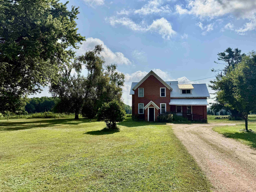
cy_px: 96
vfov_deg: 56.8
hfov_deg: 71.6
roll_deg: -0.4
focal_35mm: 24
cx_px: 128
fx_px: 177
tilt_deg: +4.4
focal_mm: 6.76
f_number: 1.78
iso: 64
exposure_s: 1/14286
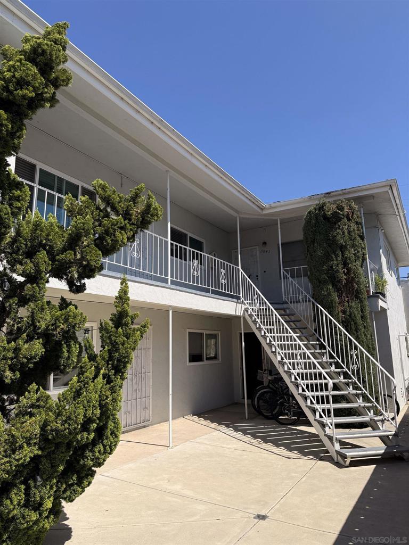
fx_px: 378
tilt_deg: +12.0
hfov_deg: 56.8
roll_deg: +1.1
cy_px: 272
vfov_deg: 71.6
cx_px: 204
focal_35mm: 24
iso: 80
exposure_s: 1/5319
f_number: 1.78
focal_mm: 6.76
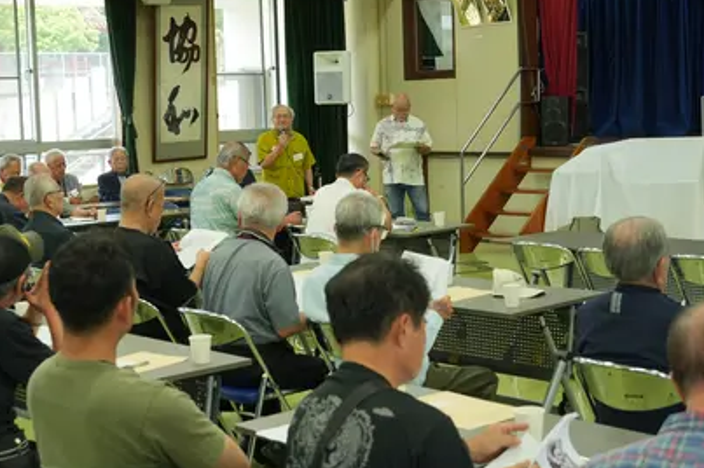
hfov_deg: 30.1
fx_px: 1309
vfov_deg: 20.3
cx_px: 297
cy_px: 195
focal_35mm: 67
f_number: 5.6
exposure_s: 1/60
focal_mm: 36
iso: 800
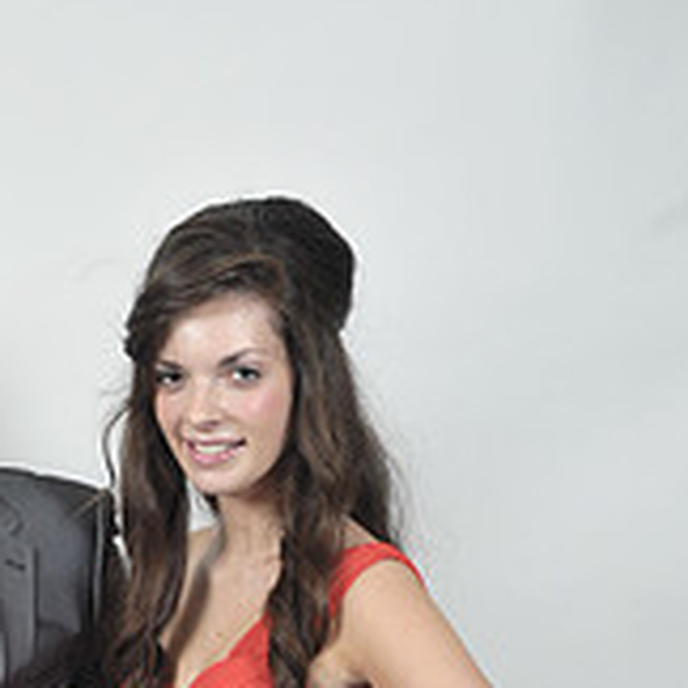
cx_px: -68
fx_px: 3283
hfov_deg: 11.8
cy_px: 1049
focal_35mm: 146
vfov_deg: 11.4
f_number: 7.1
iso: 1000
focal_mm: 48
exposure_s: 1/160
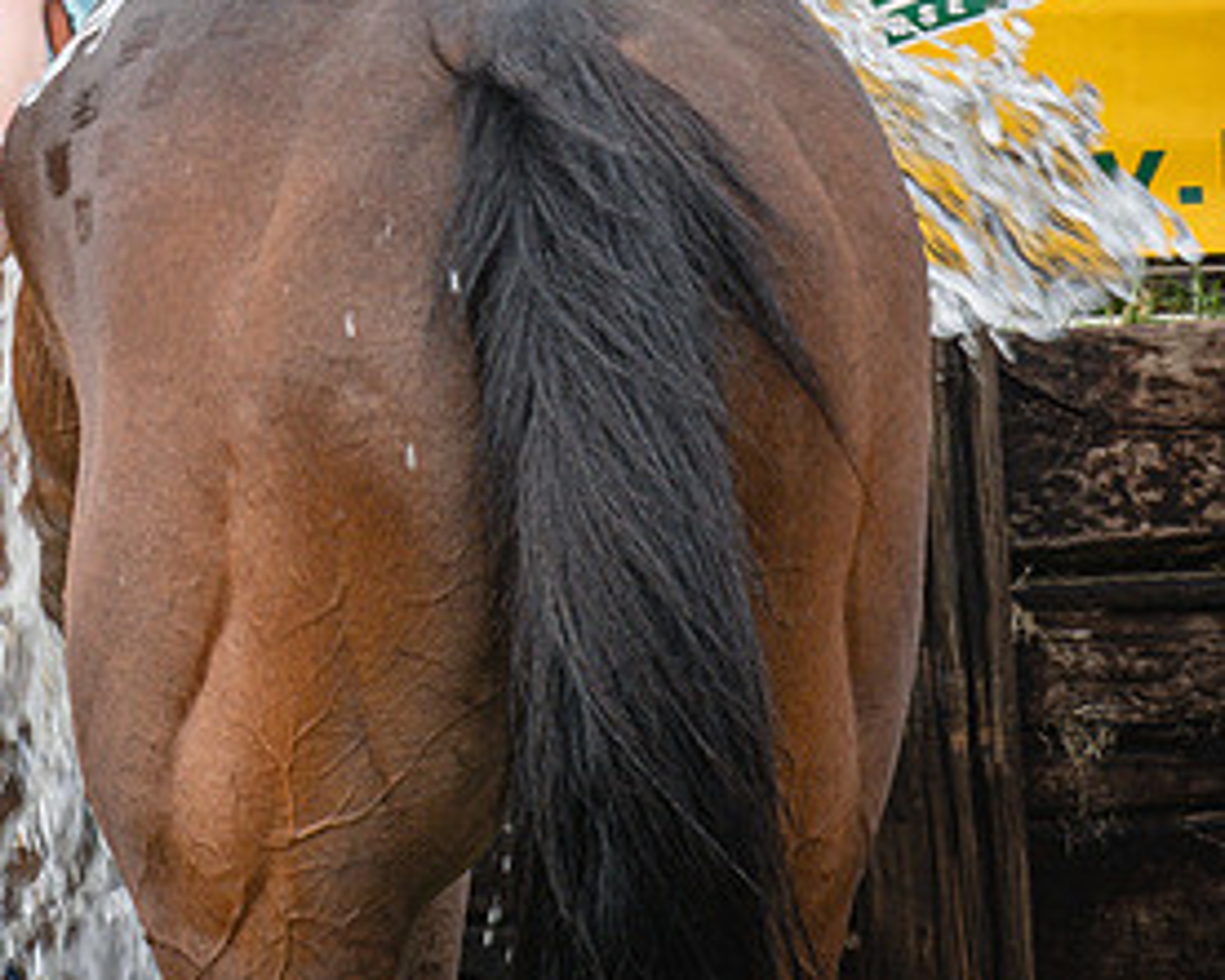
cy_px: 93
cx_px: 132
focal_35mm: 179
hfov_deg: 10.7
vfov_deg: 8.6
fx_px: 6492
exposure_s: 1/160
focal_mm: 52
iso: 400
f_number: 8
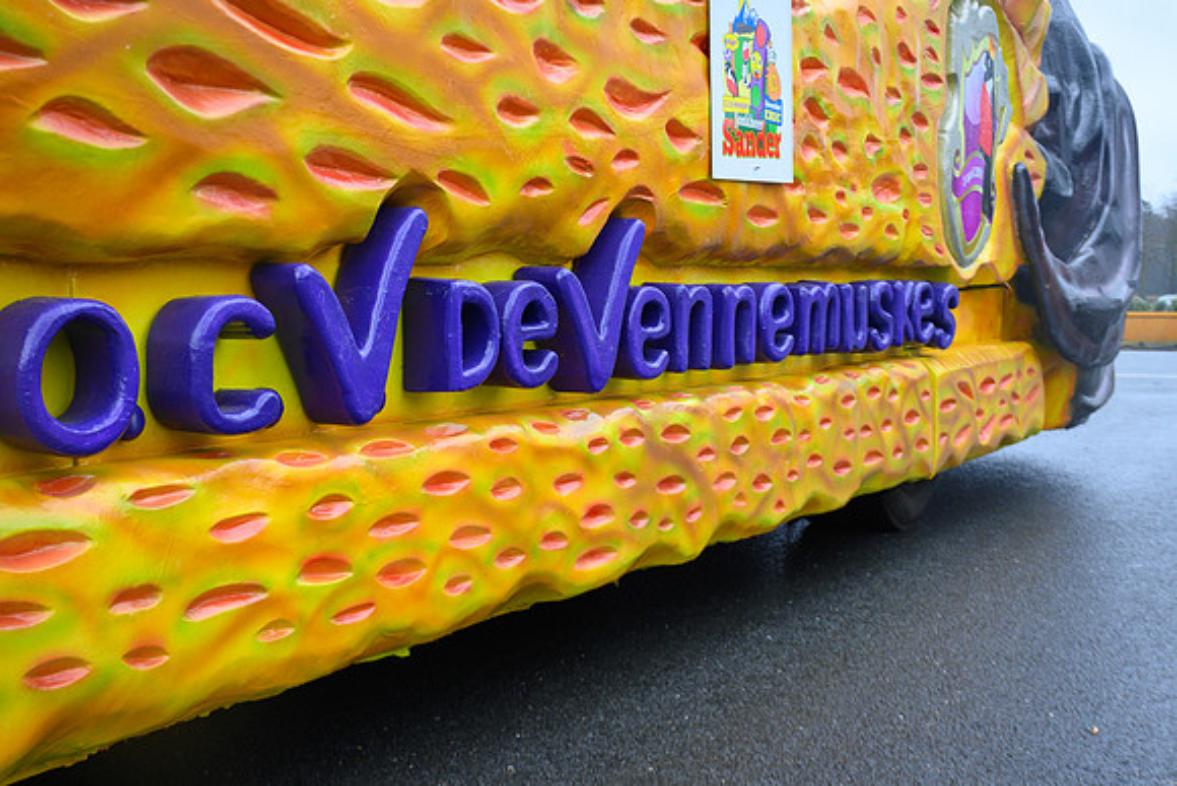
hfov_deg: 41.1
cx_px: 588
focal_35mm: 48
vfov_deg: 28.1
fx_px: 1570
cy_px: 393
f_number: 6.3
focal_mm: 32
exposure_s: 1/500
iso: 400
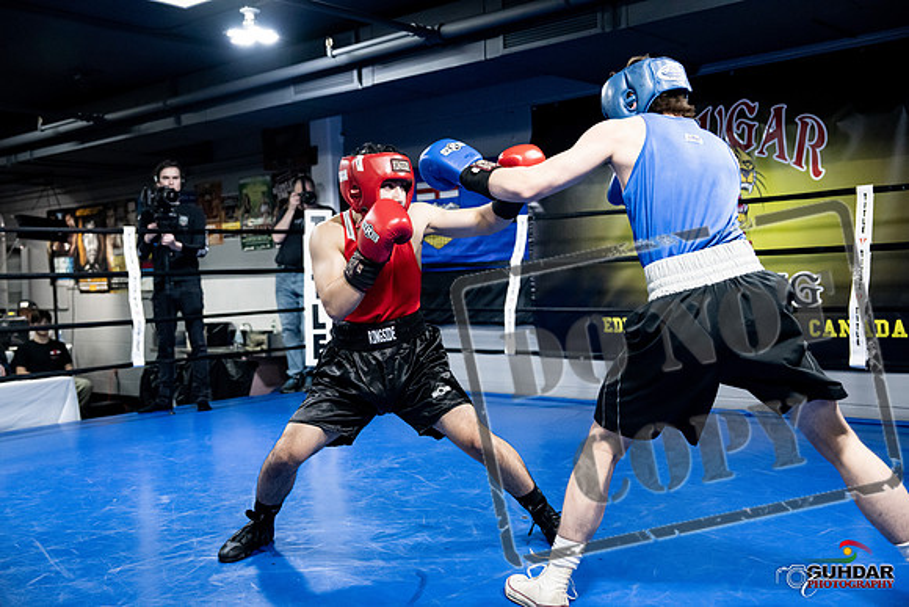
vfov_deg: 35.1
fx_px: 960
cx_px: 454
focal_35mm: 38
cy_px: 304
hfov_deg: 50.7
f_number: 2.8
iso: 8000
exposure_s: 1/1000
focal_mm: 38
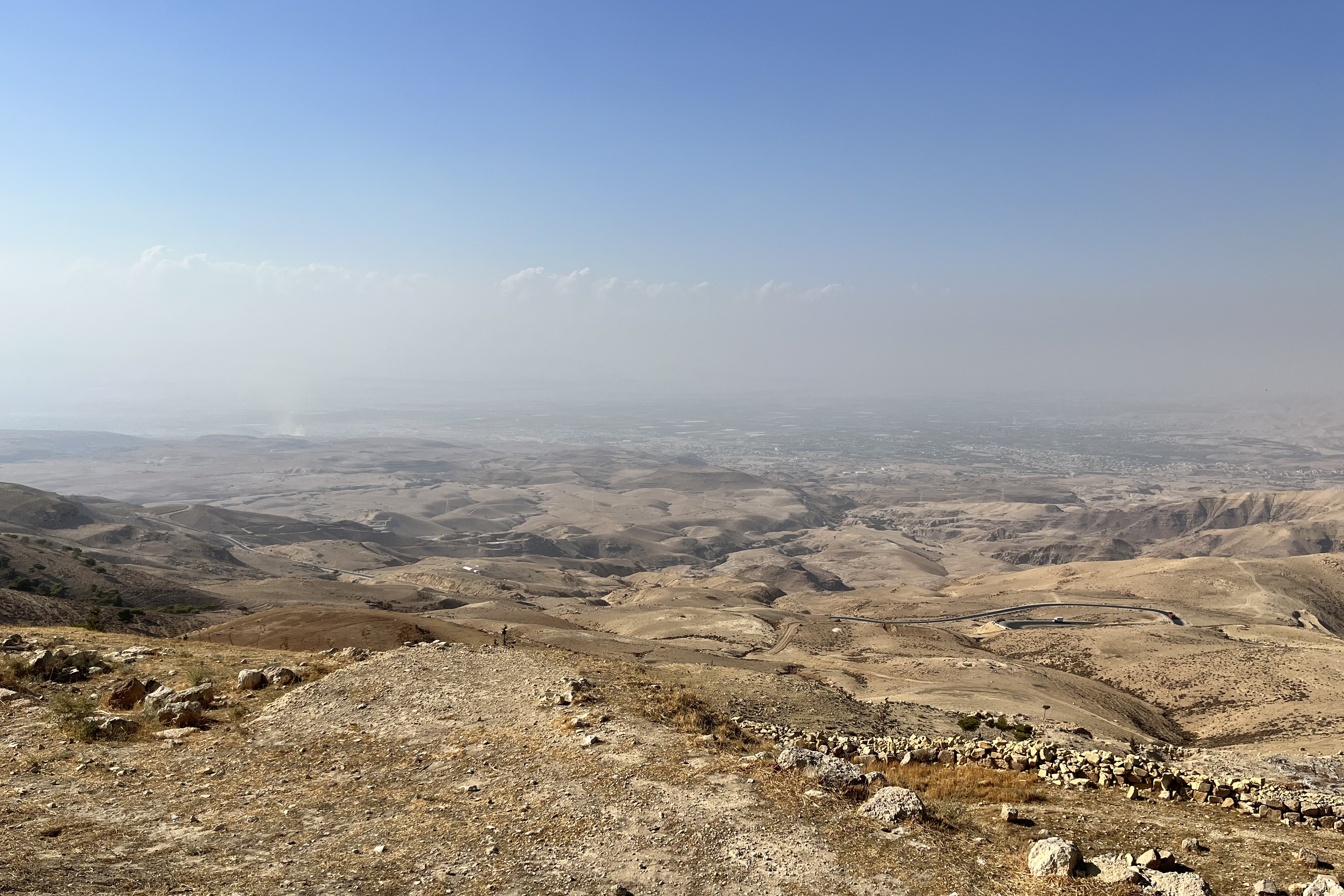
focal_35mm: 28
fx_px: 1045
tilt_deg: -10.4
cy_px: 509
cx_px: 665
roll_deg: -0.8
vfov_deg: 46.3
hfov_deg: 65.5
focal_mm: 5.1
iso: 50
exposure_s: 1/7353
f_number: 1.6
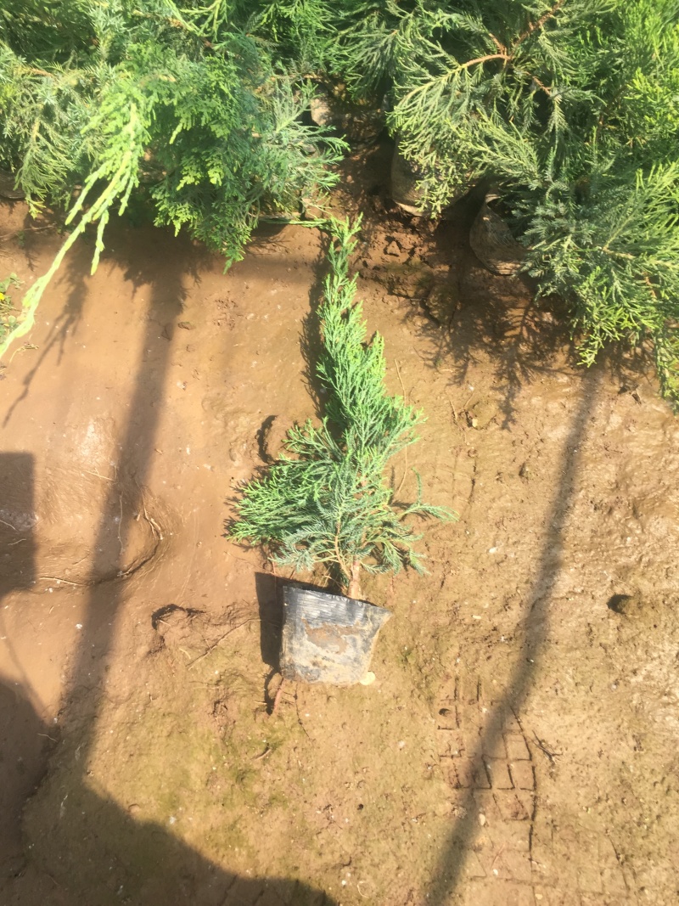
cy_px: 453
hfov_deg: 48.2
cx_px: 340
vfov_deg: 61.7
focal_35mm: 29
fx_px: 759
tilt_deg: -74.8
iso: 32
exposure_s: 1/732
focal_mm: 4.15
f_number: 2.2
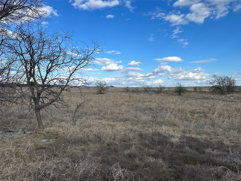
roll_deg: -0.9
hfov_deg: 71.6
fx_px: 167
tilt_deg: +0.4
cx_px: 120
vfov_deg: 56.8
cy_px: 90
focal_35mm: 24
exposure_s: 1/4184
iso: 80
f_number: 1.78
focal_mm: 6.86
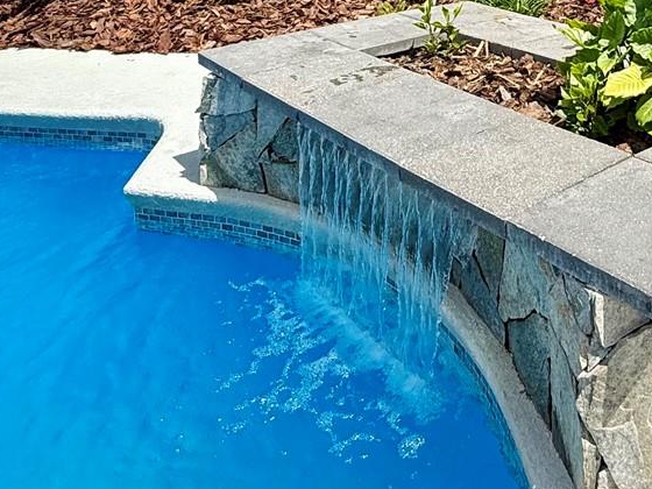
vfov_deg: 30.2
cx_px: 626
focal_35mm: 40
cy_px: -109
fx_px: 753
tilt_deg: -4.3
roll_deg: +0.2
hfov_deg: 41.7
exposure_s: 1/1339
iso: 50
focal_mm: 2.22
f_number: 2.2
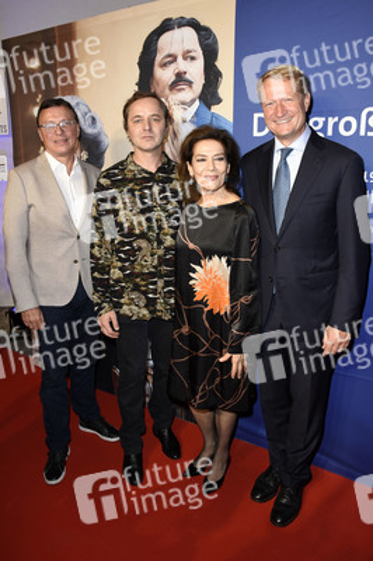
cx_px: 186
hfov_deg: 47.9
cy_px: 280
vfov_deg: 67.4
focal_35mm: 27
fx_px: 420
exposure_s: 1/160
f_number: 6.3
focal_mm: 18
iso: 640
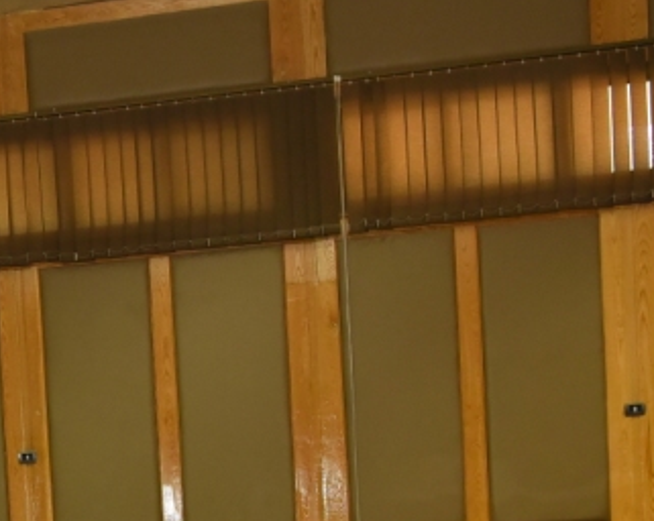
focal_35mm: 93
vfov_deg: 15.8
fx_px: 1798
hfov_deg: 19.1
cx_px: -196
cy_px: 649
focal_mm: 31
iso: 2500
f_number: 4.5
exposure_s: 1/200
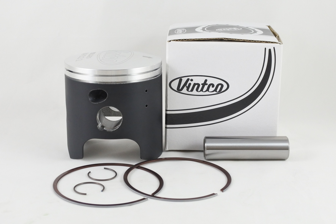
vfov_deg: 34.2
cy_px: 112
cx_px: 168
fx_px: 364
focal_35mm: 39
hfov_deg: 49.6
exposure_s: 1/125
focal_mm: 14.7
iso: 560
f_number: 4.2
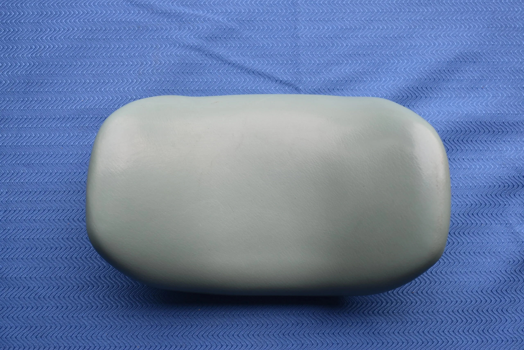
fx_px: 743
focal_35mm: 51
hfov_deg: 38.9
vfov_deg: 26.5
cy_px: 175
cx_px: 262
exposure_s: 1/160
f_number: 6.3
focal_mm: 34
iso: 200
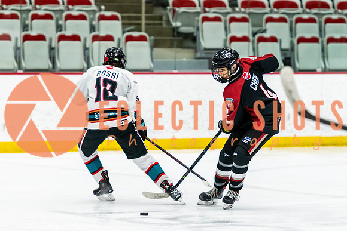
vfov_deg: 5.2
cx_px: 220
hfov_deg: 7.7
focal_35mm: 266
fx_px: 2562
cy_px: 150
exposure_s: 1/640
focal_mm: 155
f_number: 2.8
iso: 2800
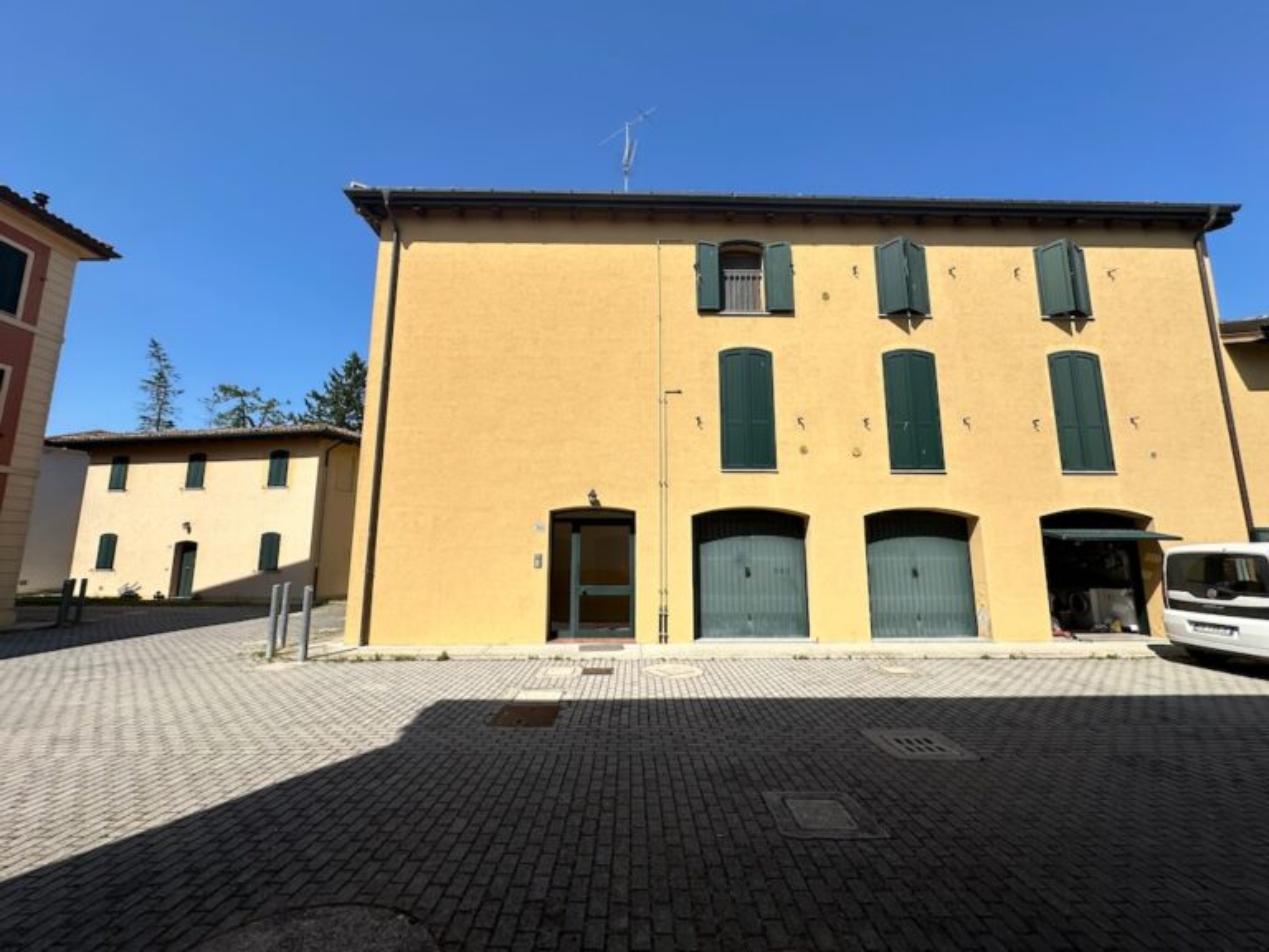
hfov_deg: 102.1
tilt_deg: +8.5
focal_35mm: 14
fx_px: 513
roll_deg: -0.7
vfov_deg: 85.7
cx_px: 634
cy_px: 476
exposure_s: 1/2747
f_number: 2.2
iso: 50
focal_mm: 2.22
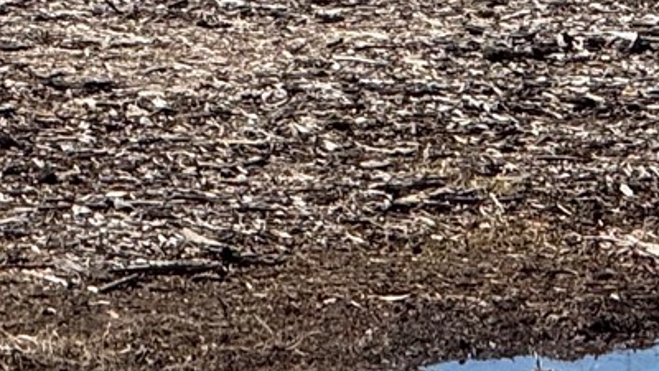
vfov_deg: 1.8
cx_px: -303
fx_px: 11708
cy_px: -800
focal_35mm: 670
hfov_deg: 3.2
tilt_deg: -1.3
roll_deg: +0.1
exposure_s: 1/1730
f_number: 2.8
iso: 50
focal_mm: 15.66
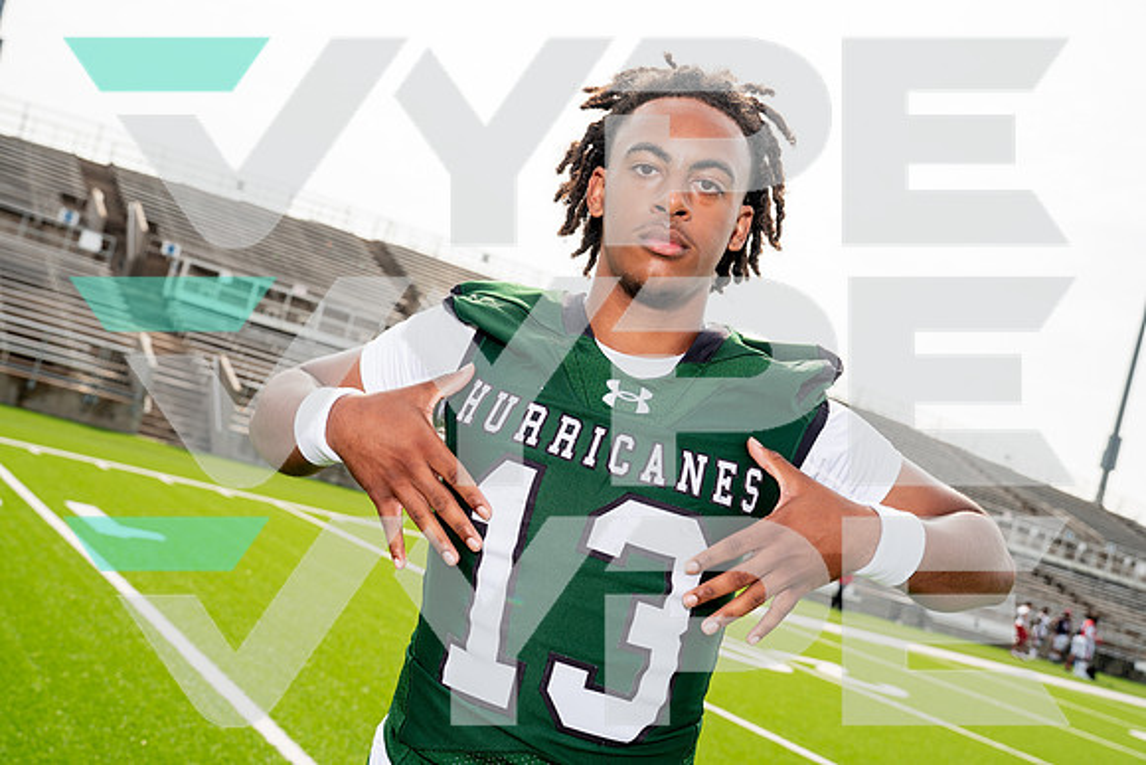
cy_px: 382
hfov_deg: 47.4
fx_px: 1305
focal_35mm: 41
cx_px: 573
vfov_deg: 32.6
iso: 100
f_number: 5.6
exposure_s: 1/320
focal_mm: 41
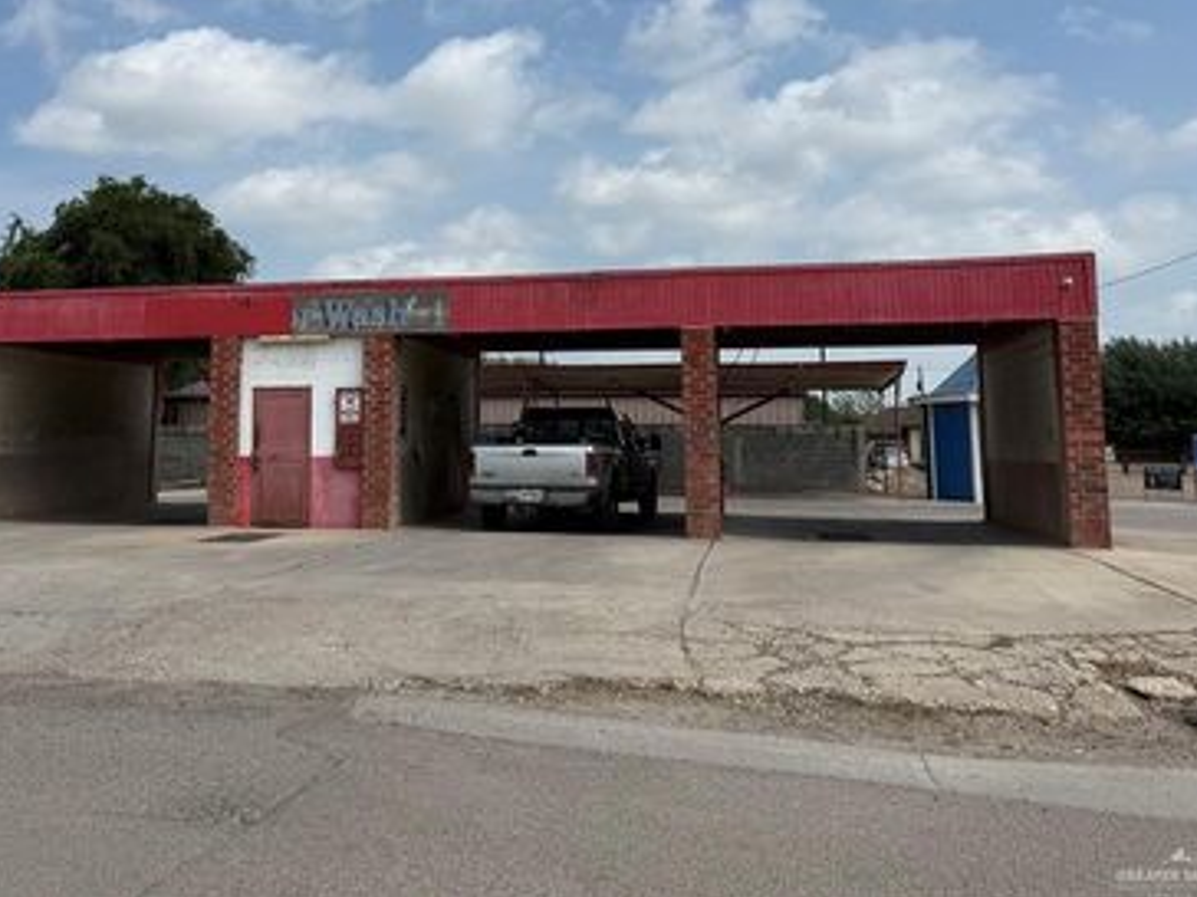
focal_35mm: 33
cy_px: 294
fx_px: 1141
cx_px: 441
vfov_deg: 42.3
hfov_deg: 54.7
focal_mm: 6.76
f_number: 1.78
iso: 80
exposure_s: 1/7353
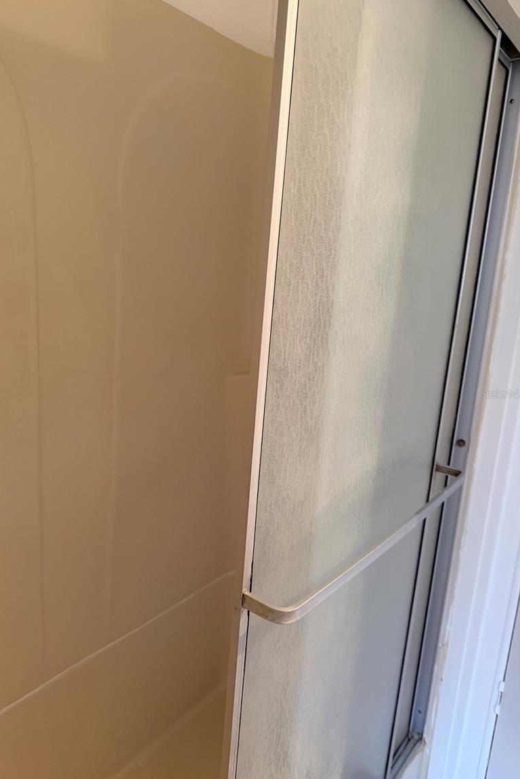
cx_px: 224
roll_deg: -3.1
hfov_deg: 49.4
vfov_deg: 69.4
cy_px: 394
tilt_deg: -11.9
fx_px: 563
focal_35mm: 26
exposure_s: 1/60
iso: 400
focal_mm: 6.76
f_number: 1.78
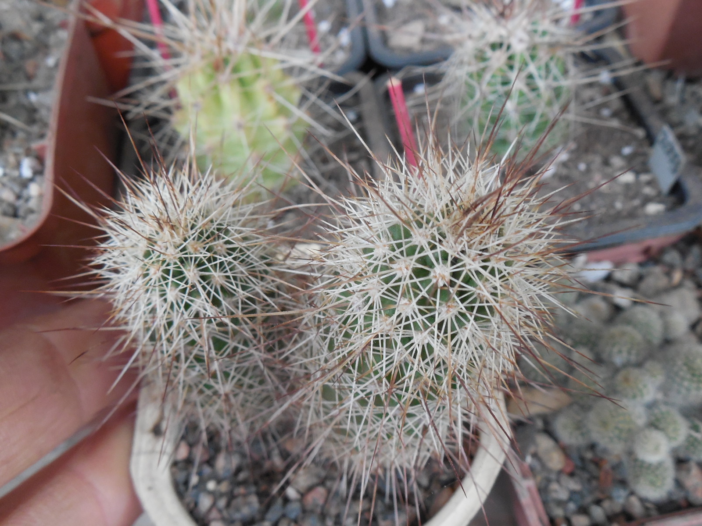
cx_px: 351
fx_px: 629
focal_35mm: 31
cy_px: 263
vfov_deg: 45.4
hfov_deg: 58.4
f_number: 3.6
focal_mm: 5.6
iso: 400
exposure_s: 1/10
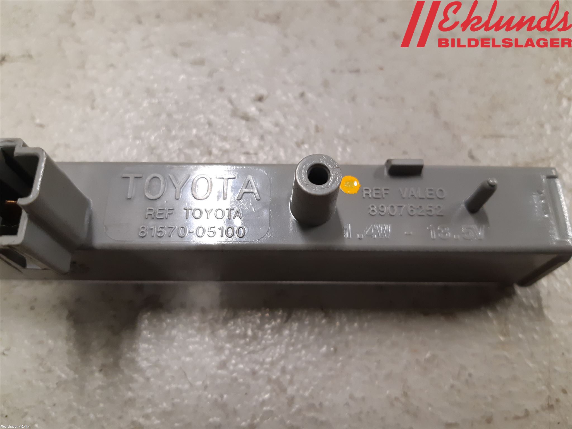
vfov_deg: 53.1
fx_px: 430
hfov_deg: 67.3
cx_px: 286
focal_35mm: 26
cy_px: 214
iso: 200
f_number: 1.7
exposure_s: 1/50
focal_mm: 3.93
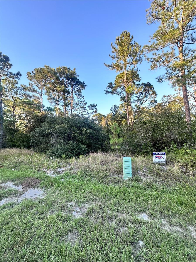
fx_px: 106
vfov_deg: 102.1
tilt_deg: +4.1
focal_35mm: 14
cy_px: 131
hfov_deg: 85.7
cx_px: 98
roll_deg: +0.9
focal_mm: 2.22
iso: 40
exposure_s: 1/201
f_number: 2.2
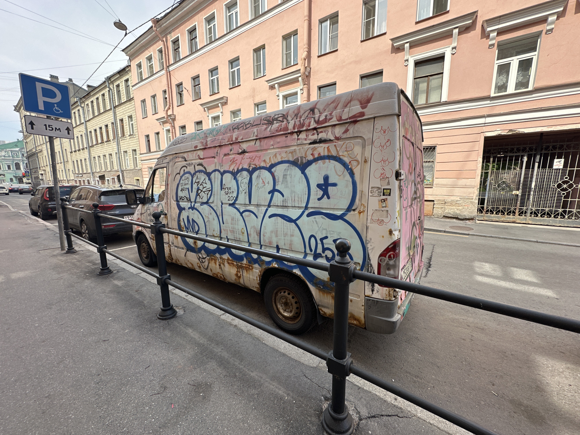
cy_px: 218
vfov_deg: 85.7
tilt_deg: -9.5
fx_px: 235
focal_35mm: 14
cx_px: 290
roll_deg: +0.0
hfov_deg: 102.1
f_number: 2.2
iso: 40
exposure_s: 1/325
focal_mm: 2.22
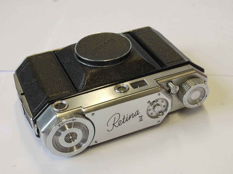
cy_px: 87
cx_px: 116
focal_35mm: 60
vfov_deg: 24.4
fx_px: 404
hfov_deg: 32.2
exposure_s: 1/25
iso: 400
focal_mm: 30
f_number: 9
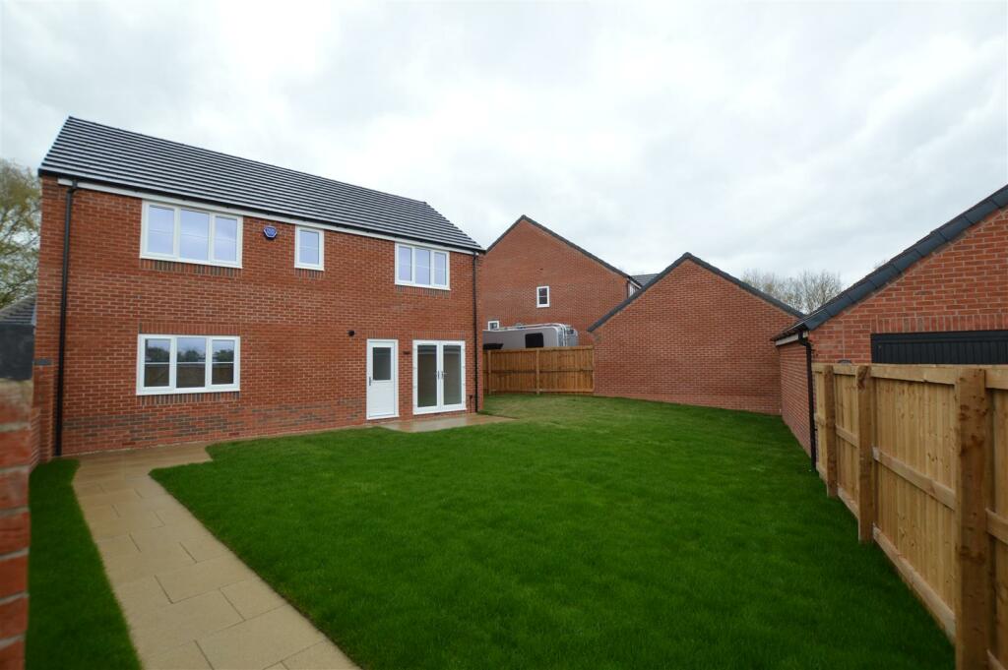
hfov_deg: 100.4
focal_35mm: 15
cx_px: 504
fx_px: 420
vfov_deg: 77.2
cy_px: 335
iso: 320
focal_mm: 10
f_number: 5.6
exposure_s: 1/125
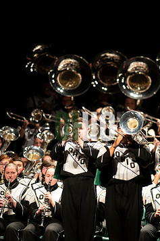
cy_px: 130
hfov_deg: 3.6
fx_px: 2527
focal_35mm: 378
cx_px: 85
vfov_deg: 5.5
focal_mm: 300
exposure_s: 1/500
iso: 3200
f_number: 2.8
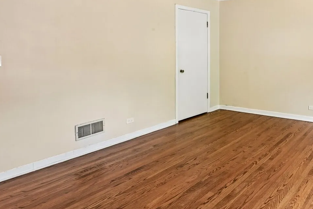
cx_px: 262
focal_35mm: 27
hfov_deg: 60.4
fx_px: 235
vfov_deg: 46.6
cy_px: 58
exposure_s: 1/2.5
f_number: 13
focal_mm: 16
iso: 400
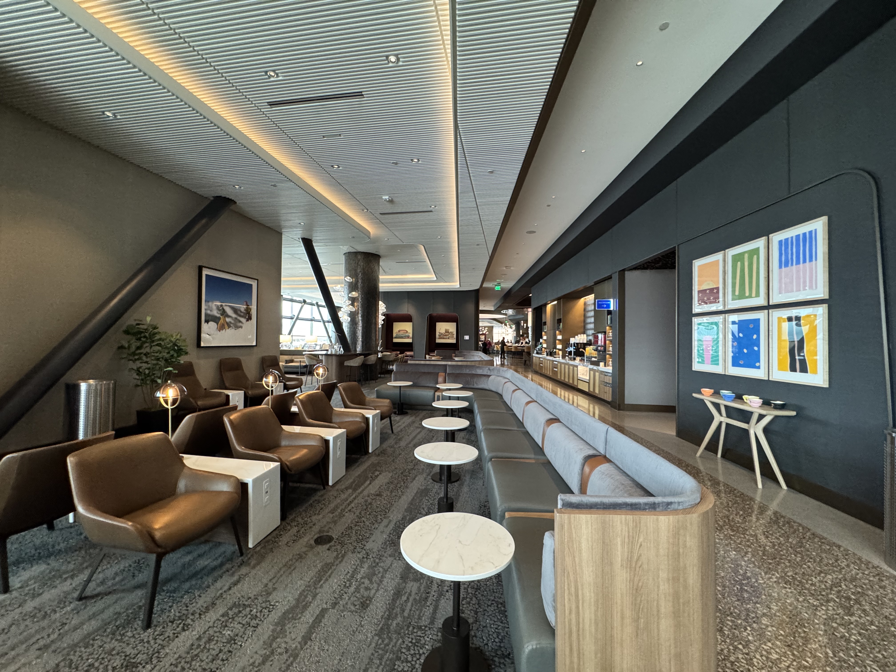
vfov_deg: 85.7
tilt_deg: -0.4
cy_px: 336
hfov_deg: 102.1
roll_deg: -1.2
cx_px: 448
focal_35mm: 14
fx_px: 362
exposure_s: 1/60
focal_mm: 2.22
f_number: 2.2
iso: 640
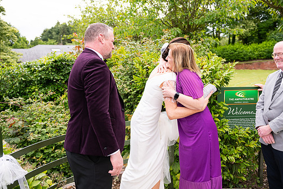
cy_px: 92
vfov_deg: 36.9
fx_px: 283
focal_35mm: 36
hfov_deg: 53.1
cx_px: 153
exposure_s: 1/1250
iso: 250
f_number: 3.5
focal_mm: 32
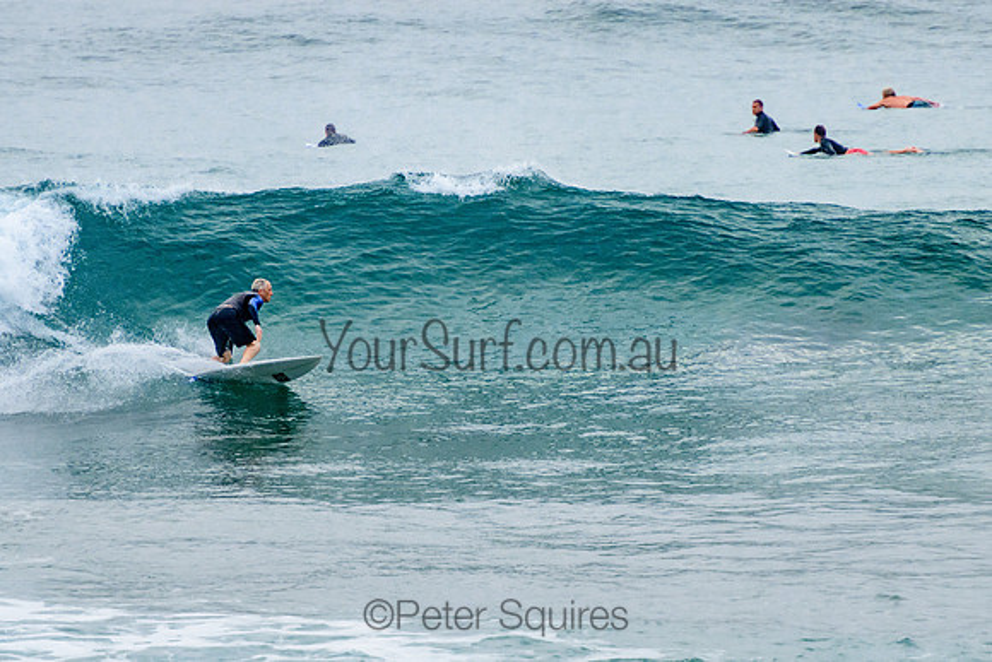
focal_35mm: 549
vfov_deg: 2.5
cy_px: 331
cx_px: 496
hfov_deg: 3.8
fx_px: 15143
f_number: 5.6
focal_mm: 400
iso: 500
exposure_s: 1/1250
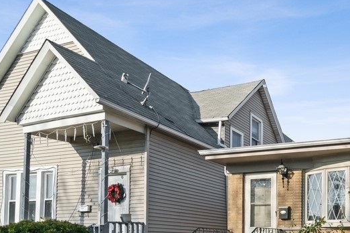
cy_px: 187
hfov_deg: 54.6
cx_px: 297
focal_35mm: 31
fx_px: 301
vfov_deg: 40.5
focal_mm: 12
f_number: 8
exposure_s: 1/400
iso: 200
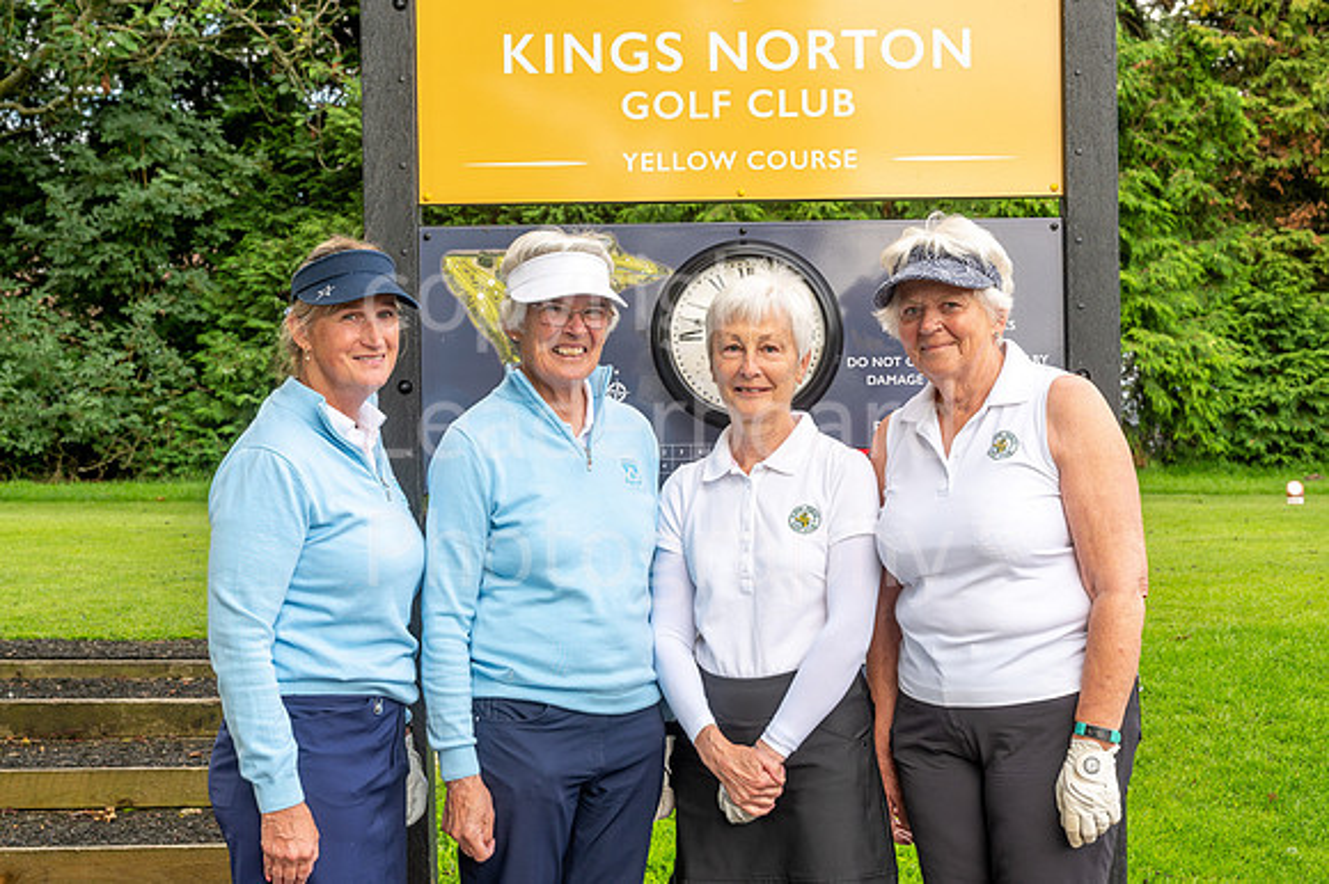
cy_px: 425
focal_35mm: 59
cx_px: 777
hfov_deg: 33.9
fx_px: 2176
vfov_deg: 23.0
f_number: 7.1
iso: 160
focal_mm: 50
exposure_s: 1/80
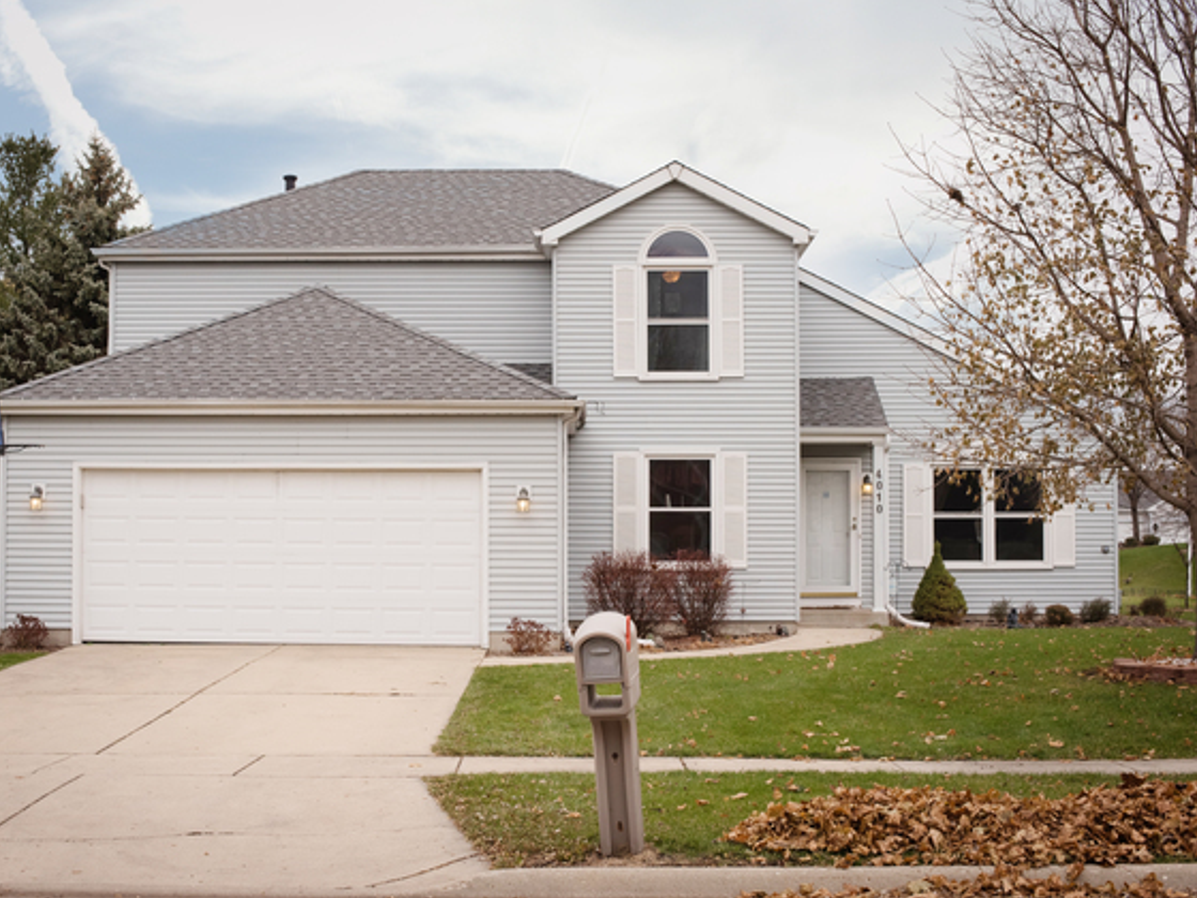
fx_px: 1902
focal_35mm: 55
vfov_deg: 26.6
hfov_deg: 34.9
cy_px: 444
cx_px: 522
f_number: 8
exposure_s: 1/640
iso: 800
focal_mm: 50
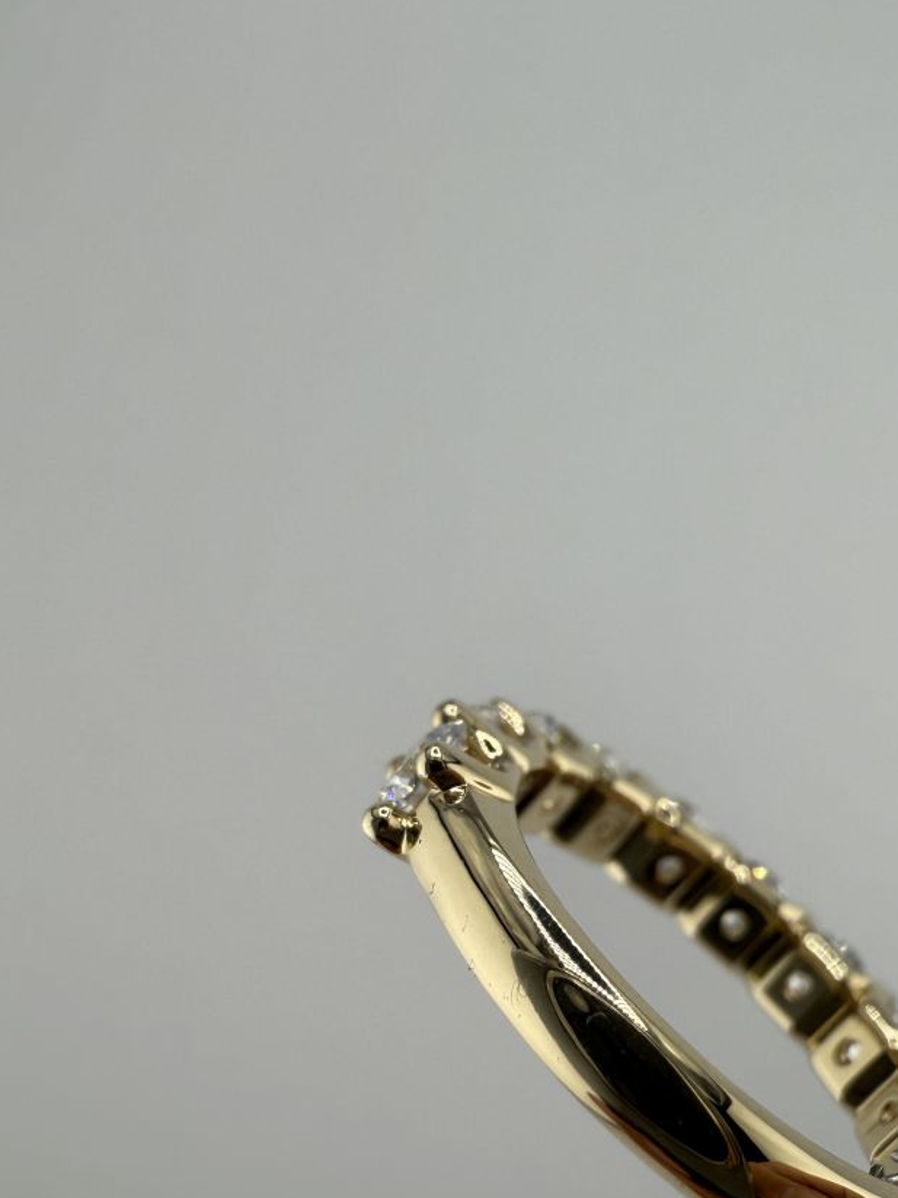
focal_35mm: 35
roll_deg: -0.6
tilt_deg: -19.4
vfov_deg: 52.2
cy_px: 737
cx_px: 642
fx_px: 1211
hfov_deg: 39.9
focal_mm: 2.22
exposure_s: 1/894
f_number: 2.2
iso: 20
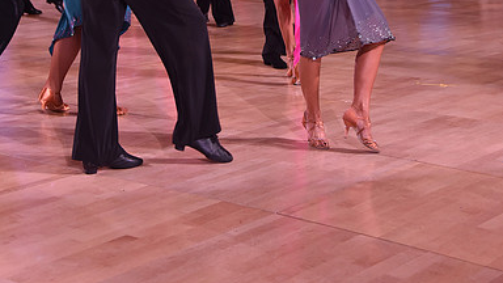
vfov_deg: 15.3
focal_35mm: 76
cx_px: 252
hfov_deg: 27.9
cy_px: -56
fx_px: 1014
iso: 1250
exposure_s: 1/250
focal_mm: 48
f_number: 4.5
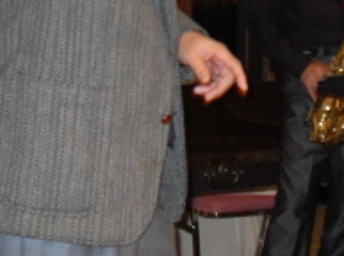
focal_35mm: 111
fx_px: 1101
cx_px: 228
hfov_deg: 17.7
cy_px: -97
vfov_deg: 12.8
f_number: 2.8
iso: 160
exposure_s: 1/45
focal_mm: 6.3
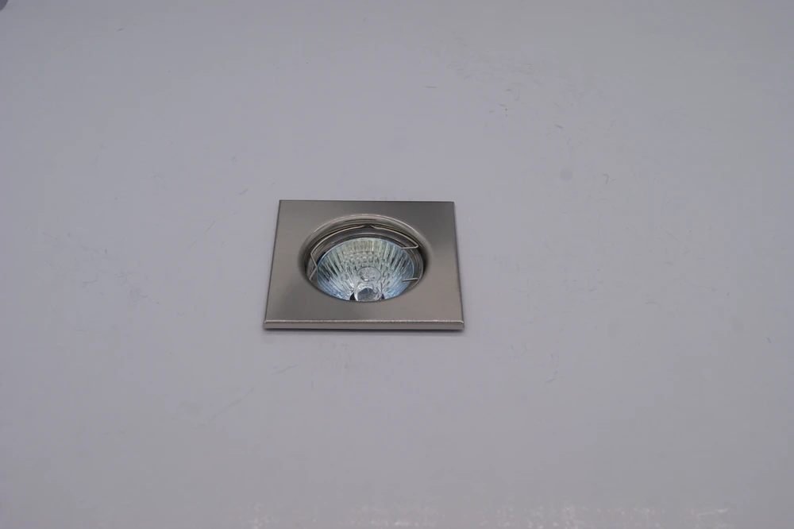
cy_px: 264
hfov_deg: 43.6
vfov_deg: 29.8
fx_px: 992
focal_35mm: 45
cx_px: 397
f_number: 11
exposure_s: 1/80
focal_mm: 30
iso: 100
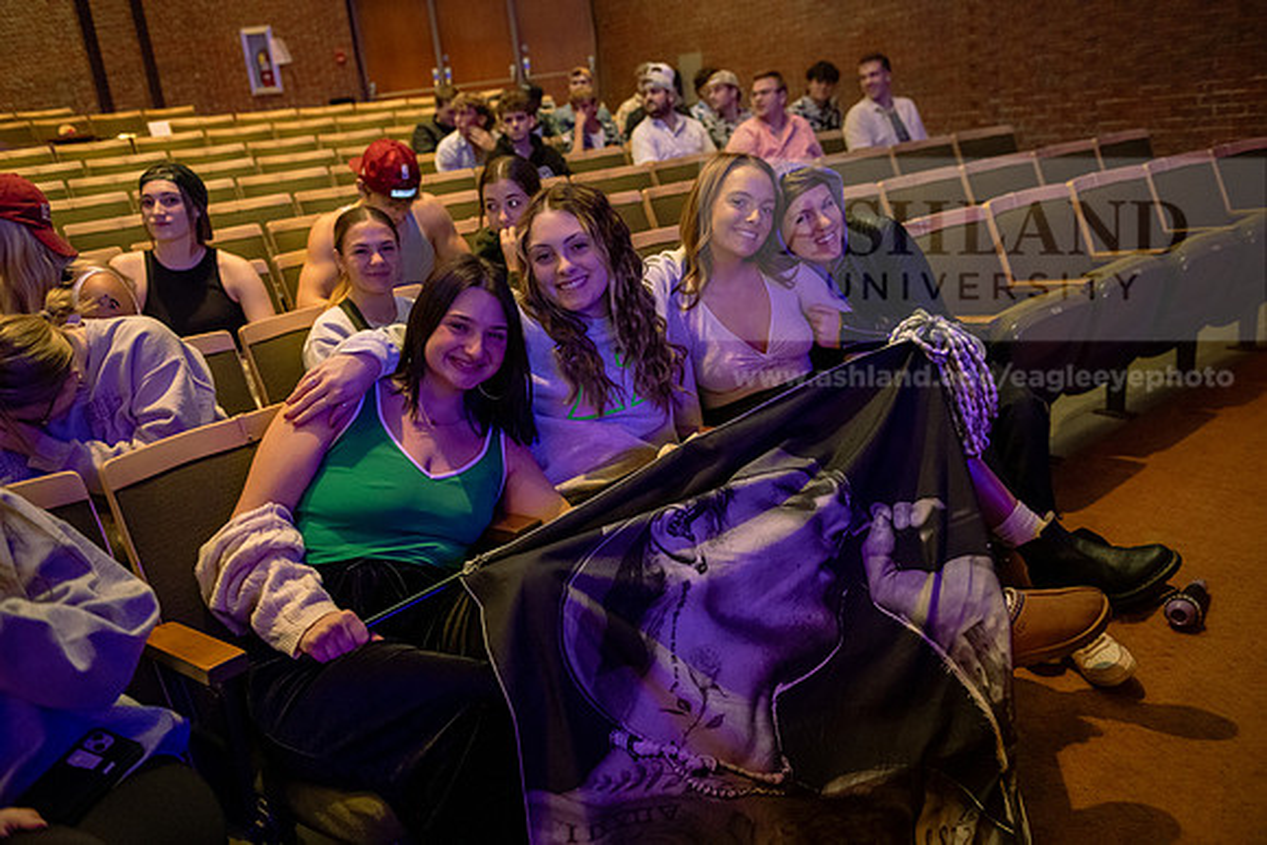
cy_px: 422
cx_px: 634
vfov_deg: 45.0
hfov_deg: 63.6
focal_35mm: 29
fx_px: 1021
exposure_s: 1/125
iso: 4000
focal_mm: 29
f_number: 3.2
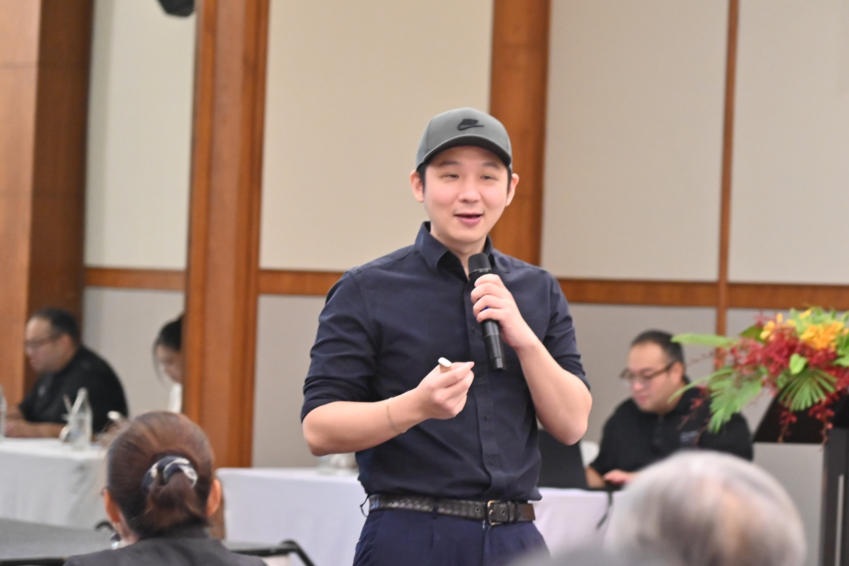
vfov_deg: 9.0
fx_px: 3608
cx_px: 552
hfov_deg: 13.4
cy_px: 284
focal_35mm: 153
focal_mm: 100
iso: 5000
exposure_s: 1/100
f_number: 4
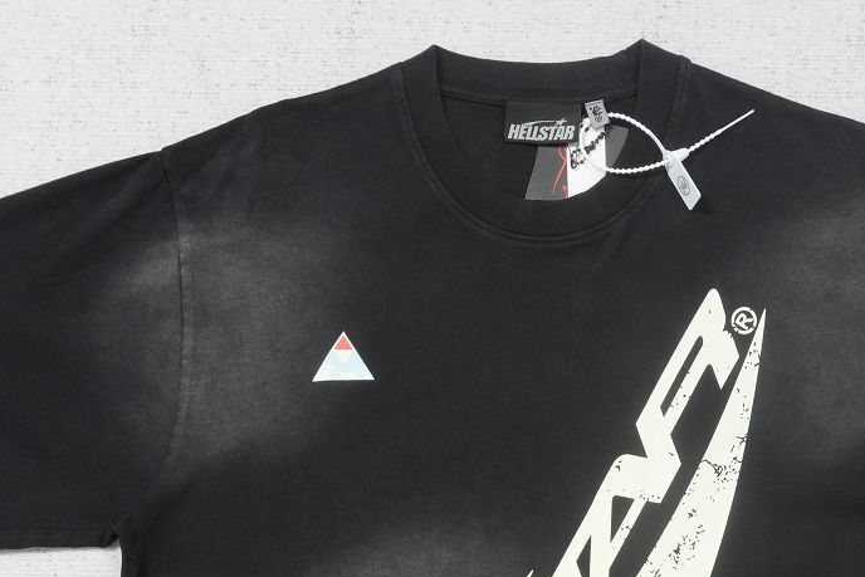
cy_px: 618
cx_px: 529
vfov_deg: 23.7
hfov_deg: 36.7
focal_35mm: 54
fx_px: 1298
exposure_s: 1/100
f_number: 10
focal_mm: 16
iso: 1600
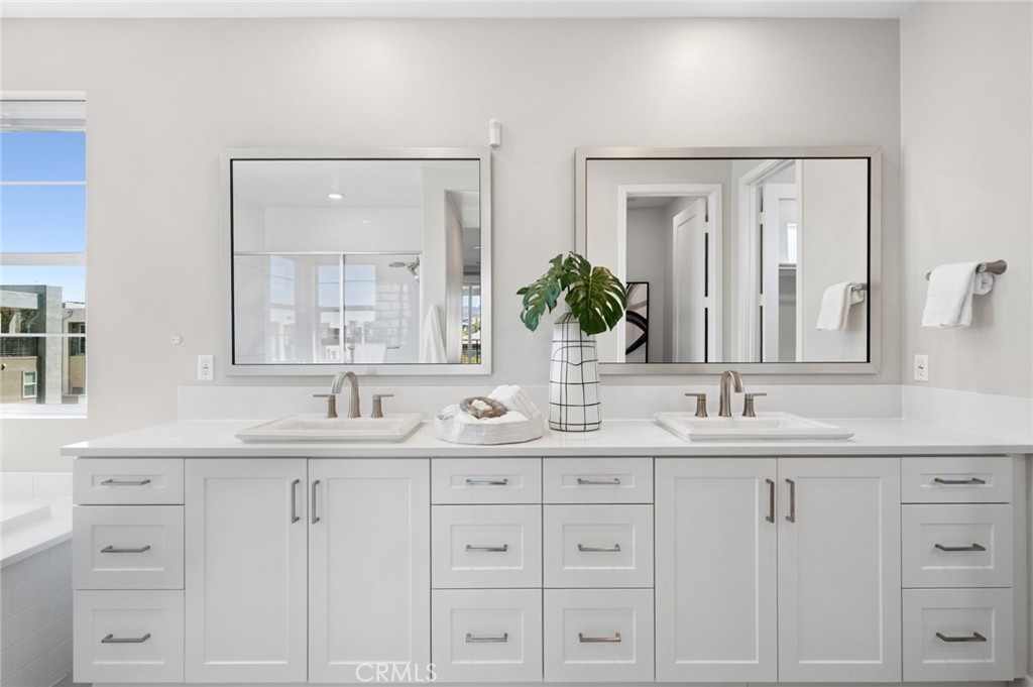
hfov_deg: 96.8
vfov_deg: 73.7
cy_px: 344
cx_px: 516
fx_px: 459
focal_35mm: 16
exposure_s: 1/5
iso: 200
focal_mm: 16
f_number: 9
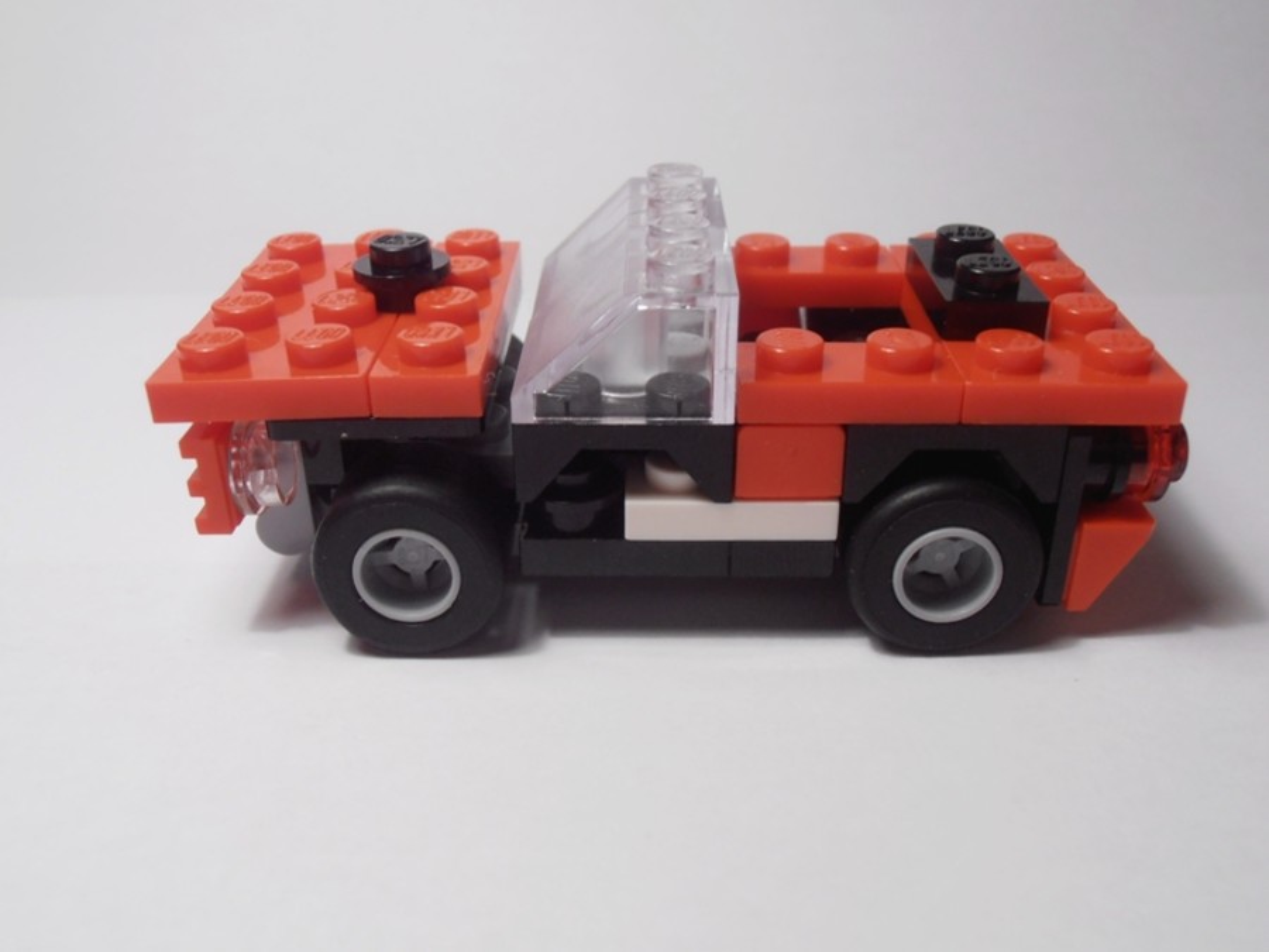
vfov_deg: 38.7
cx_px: 634
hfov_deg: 50.1
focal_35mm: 37
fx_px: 1356
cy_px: 476
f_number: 3.9
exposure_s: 1/50
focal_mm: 6.61
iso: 80
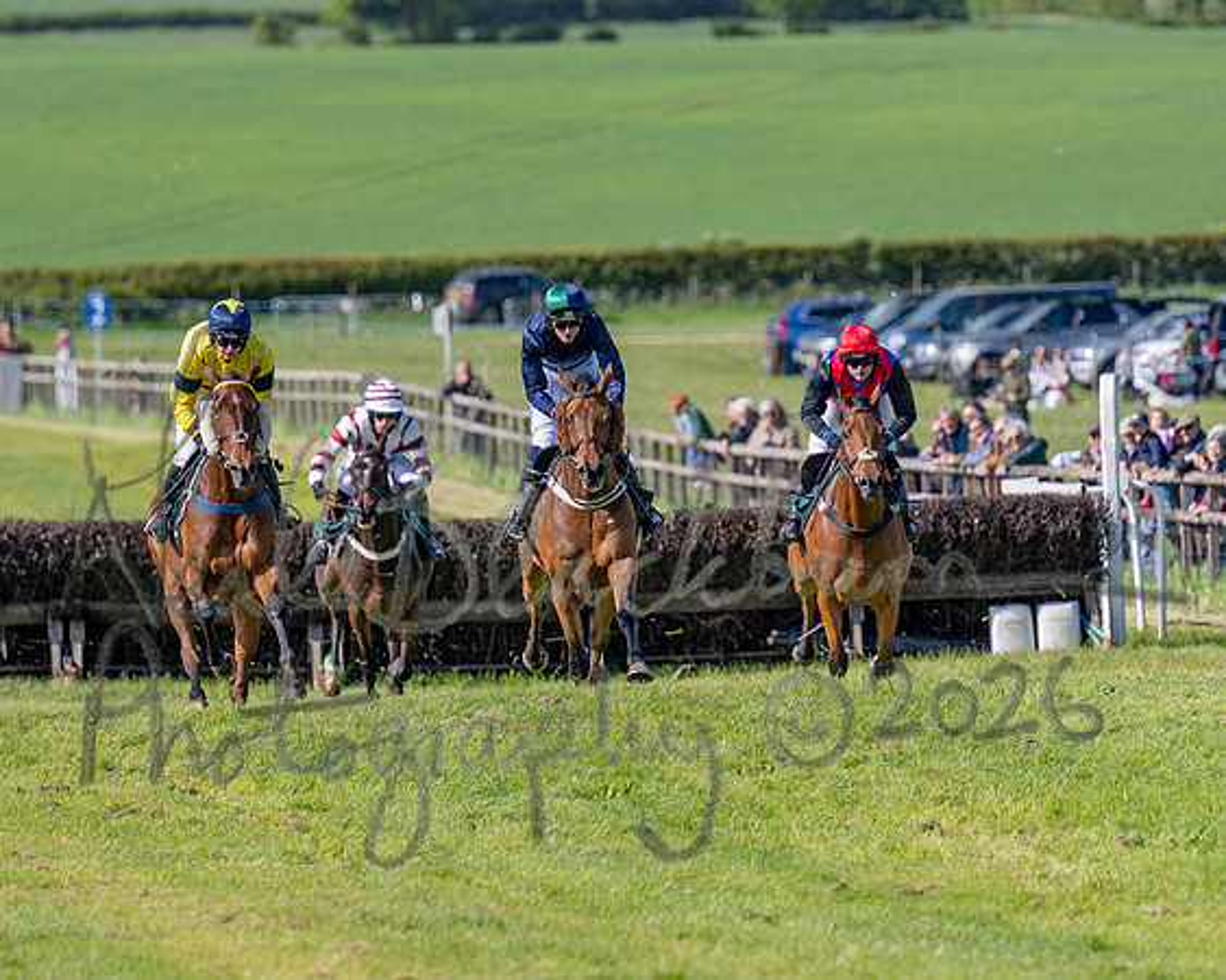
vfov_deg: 3.8
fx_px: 14661
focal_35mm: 404
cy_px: 519
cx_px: 556
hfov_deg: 4.8
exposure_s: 1/2000
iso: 100
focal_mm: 160
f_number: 2.8
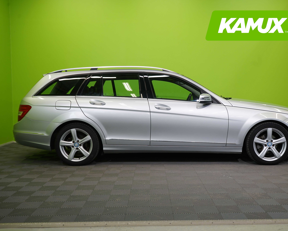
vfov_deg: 37.3
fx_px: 341
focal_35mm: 40
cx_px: 161
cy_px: 116
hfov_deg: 45.7
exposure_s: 1/40
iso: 400
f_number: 6.3
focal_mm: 35
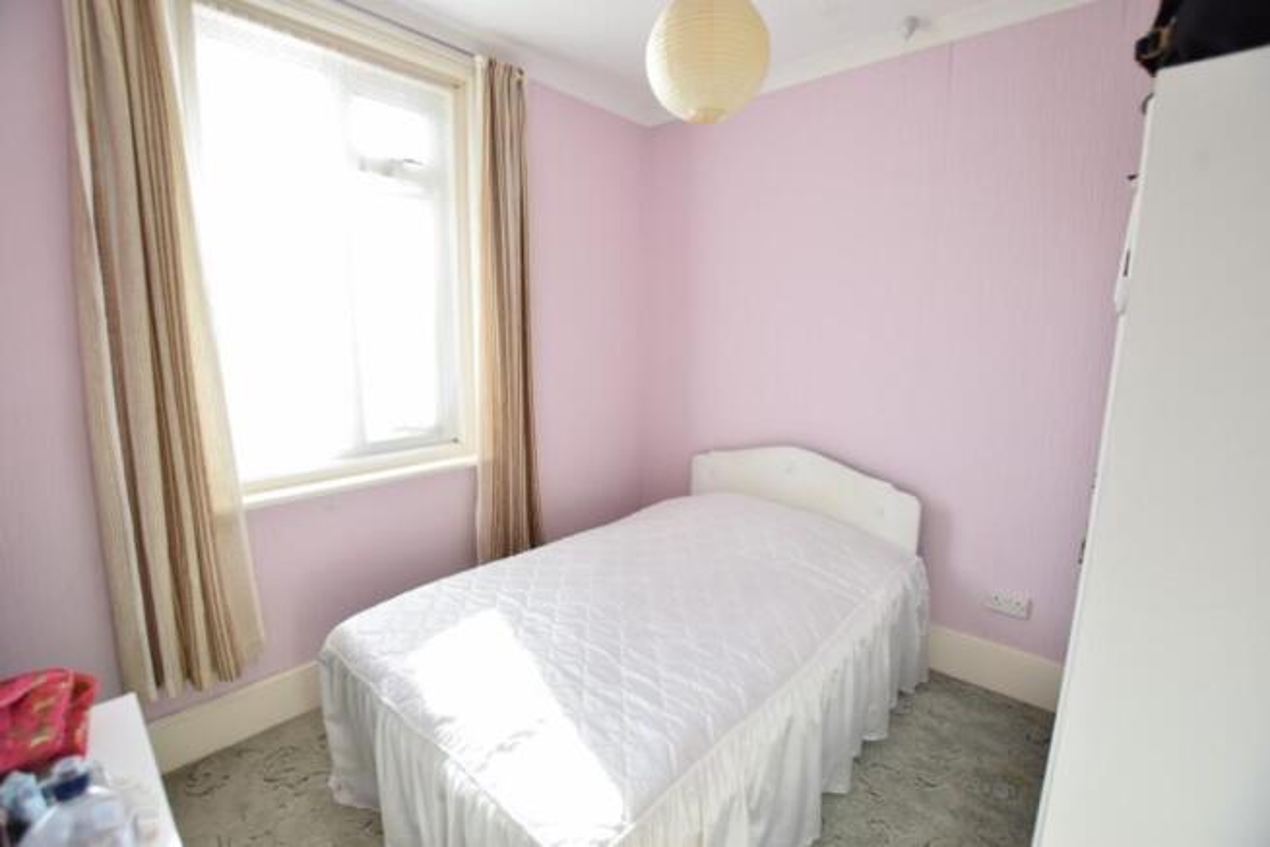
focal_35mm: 15
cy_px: 424
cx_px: 635
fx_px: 529
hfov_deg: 100.4
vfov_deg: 77.4
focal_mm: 10
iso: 100
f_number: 4
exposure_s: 1/60
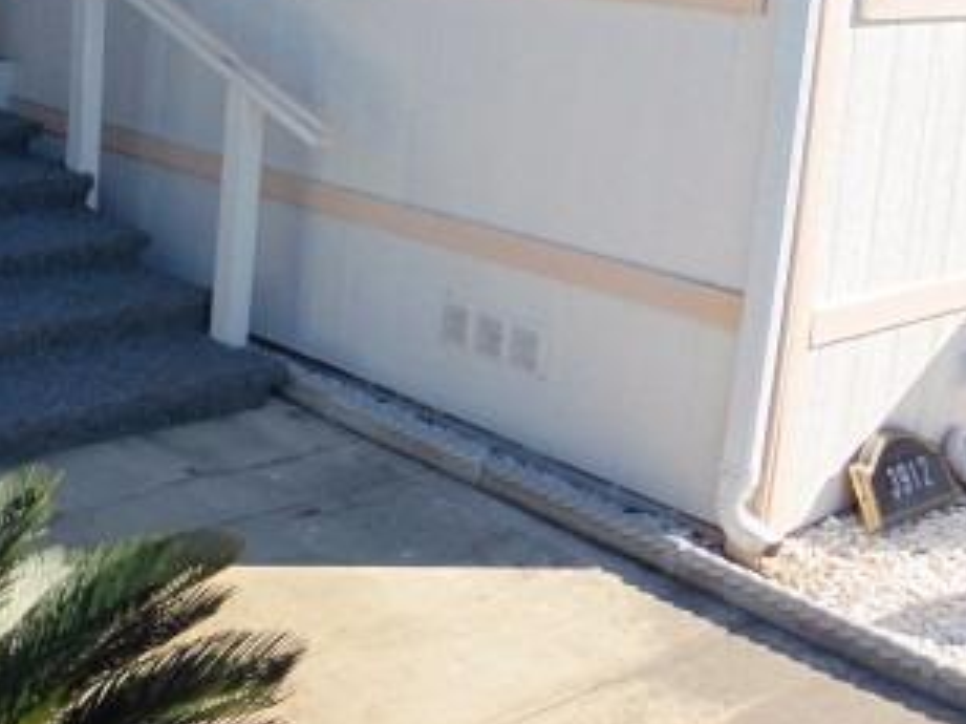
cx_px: -31
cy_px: 54
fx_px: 1395
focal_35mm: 50
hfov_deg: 34.3
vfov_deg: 27.9
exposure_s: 1/400
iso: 100
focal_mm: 4.3
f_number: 4
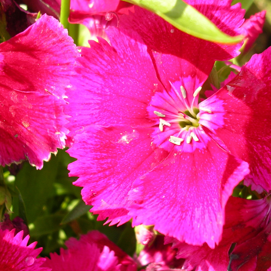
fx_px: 487
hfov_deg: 31.0
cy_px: 136
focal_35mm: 55
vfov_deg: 31.1
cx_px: 165
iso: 50
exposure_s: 1/250
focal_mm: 7.1
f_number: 3
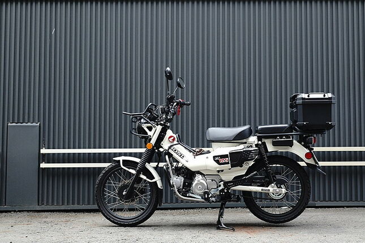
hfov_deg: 54.4
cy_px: 122
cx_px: 182
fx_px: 355
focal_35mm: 35
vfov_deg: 37.9
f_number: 3.5
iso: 100
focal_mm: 35
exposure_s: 1/160
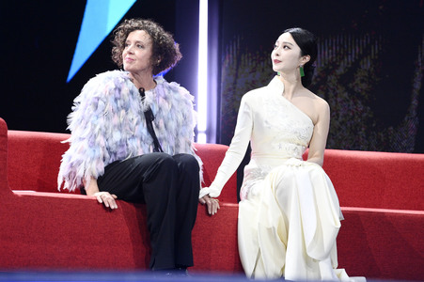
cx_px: 212
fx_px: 2236
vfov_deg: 7.2
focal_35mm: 190
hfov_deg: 10.8
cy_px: 141
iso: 6400
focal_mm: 190
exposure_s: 1/250
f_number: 4.5
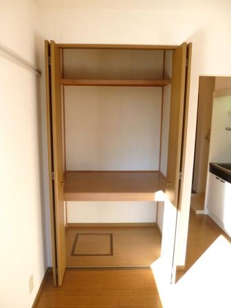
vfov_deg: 71.6
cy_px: 154
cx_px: 116
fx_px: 214
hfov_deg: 56.8
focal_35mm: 24
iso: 100
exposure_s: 1/80
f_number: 2.5
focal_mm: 4.3
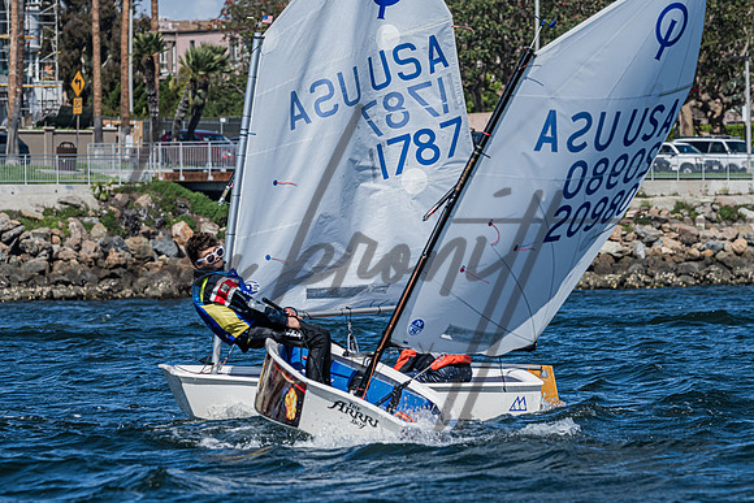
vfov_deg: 5.4
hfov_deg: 8.1
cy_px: 310
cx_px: 388
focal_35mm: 256
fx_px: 5357
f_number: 9
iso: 320
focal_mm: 200
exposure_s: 1/1250
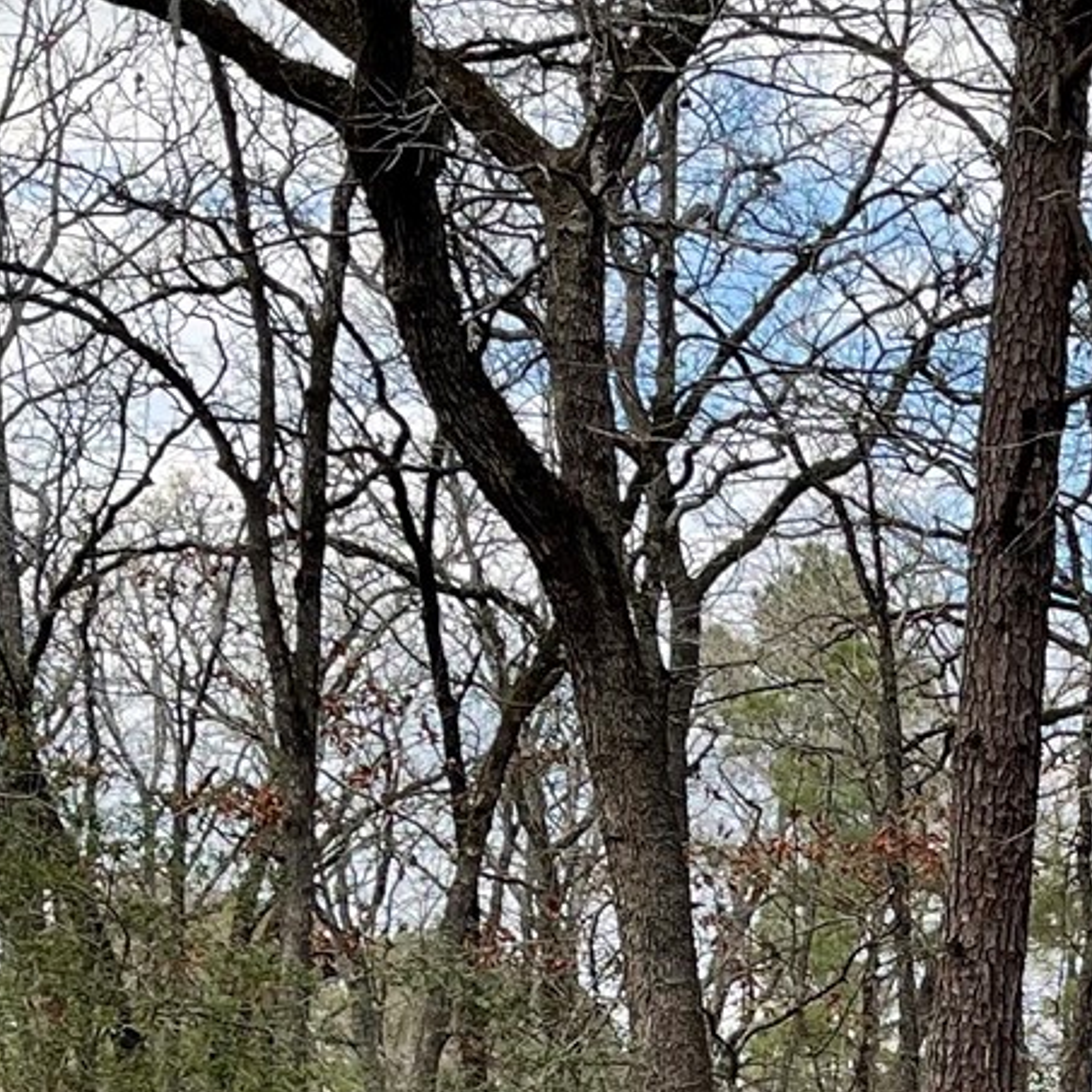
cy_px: 1229
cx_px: 1234
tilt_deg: +2.9
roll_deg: -2.2
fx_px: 3569
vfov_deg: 16.8
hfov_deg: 16.8
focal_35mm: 100
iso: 32
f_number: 1.6
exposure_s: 1/445
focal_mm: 5.1
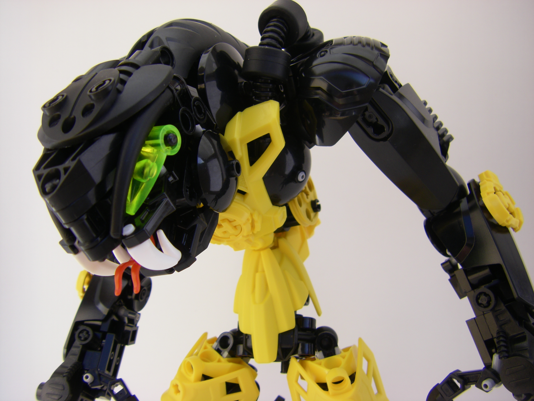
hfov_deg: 49.0
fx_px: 586
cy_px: 200
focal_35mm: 38
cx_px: 267
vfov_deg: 37.7
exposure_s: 1/200
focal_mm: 6.3
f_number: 3.5
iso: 64
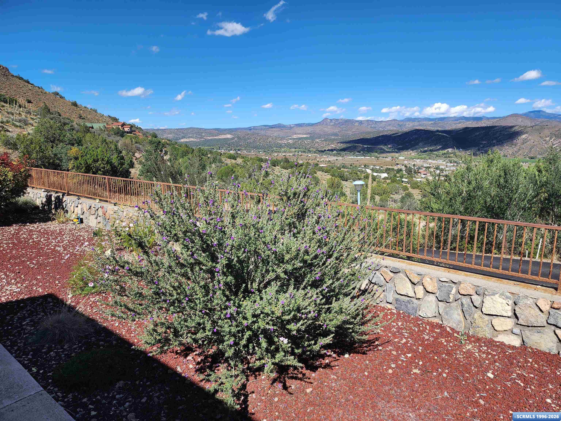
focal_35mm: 23
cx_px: 280
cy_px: 210
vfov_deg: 58.9
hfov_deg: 73.9
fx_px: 373
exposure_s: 1/866
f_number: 1.8
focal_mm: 6.4
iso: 12
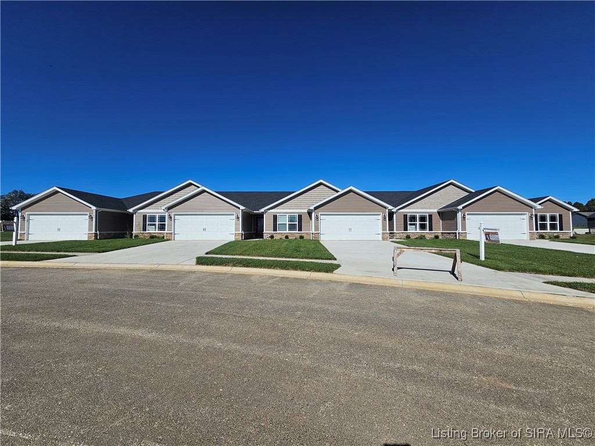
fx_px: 223
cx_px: 298
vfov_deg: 89.9
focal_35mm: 13
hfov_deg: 106.2
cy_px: 223
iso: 50
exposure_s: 1/5271
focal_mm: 2.2
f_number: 2.2
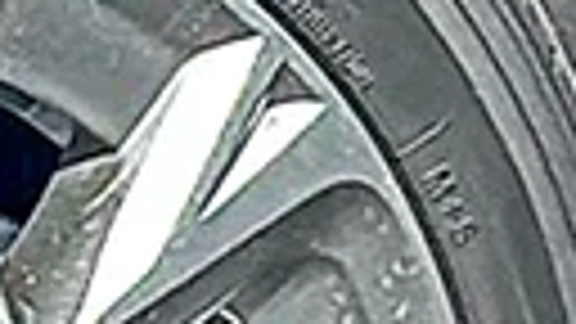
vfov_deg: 2.0
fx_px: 9072
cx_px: 536
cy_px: 686
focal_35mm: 594
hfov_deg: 3.6
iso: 100
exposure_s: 1/2169
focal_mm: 6.86
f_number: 1.78
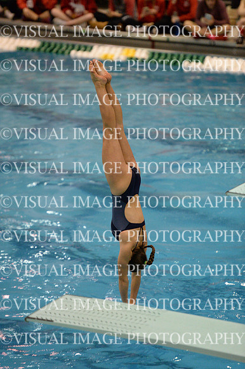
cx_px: 122
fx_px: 1840
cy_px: 184
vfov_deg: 11.4
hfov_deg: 7.6
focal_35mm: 180
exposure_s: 1/500
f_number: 2.8
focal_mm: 180
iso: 8000
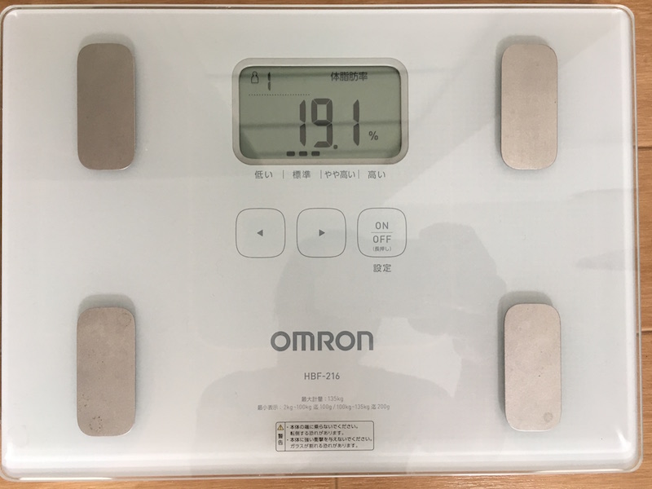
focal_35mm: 29
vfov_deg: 48.2
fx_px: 546
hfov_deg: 61.7
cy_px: 244
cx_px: 326
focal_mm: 4.15
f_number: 2.2
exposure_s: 1/30
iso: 40
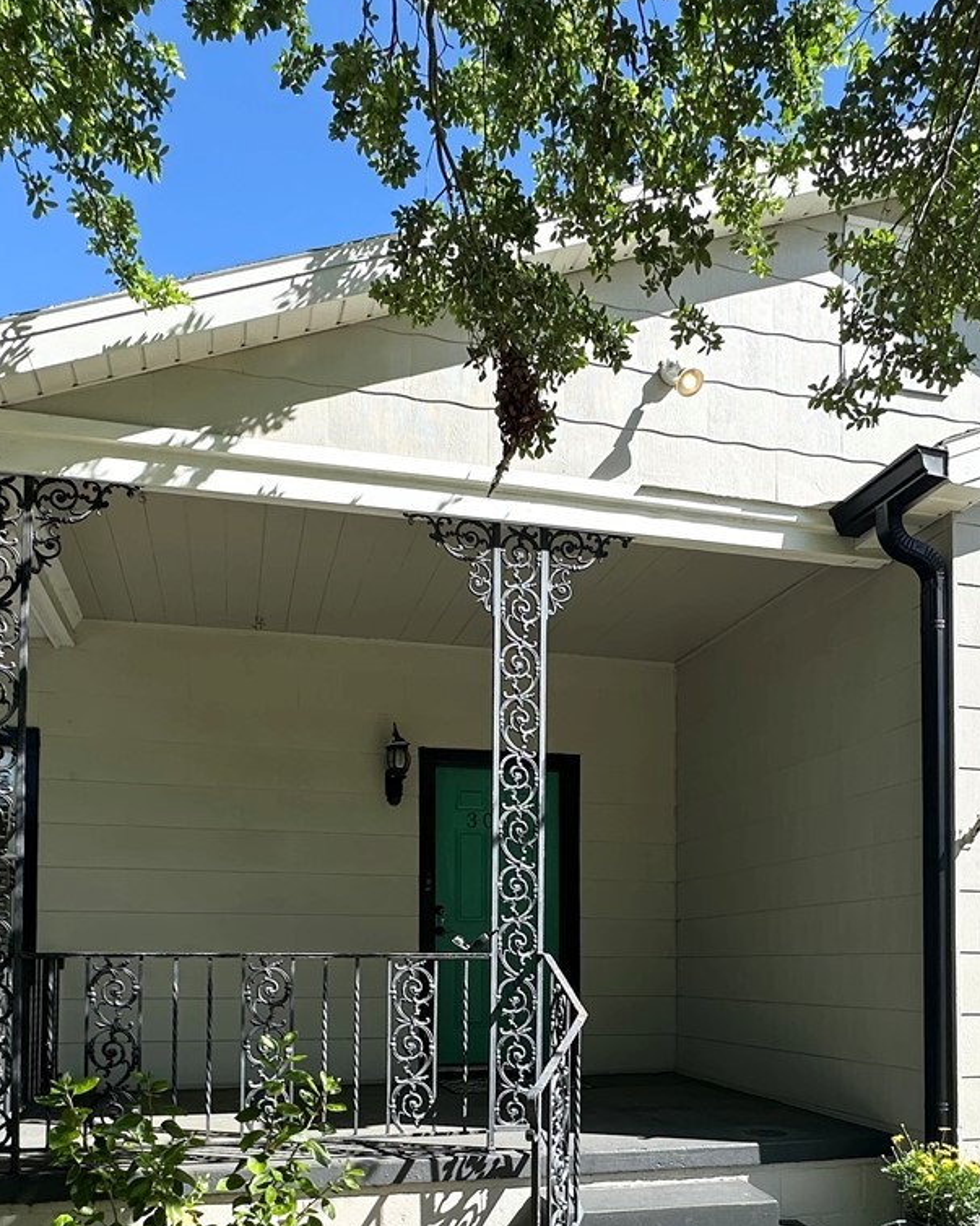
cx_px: 492
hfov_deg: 50.0
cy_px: 933
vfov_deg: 57.1
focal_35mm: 29
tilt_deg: +1.6
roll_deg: -0.5
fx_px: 1052
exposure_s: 1/626
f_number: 2.2
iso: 40
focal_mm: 2.22
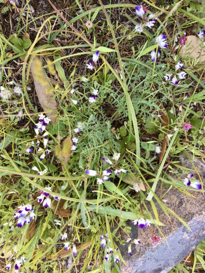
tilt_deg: -77.9
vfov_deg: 61.7
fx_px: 229
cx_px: 102
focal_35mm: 29
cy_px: 136
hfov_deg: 48.2
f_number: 2.2
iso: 40
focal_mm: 4.15
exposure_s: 1/120
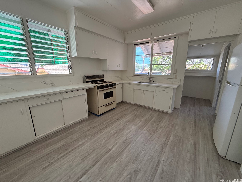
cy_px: 91
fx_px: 98
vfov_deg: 85.7
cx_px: 121
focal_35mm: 14
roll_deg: -0.5
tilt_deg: -12.8
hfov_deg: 102.1
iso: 125
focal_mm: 2.22
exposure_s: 1/99
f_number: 2.2
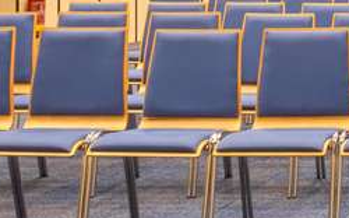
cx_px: 667
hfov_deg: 16.2
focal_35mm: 104
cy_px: -61
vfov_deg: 12.2
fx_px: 989
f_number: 11
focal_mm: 11.5
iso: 100
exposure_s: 2.5
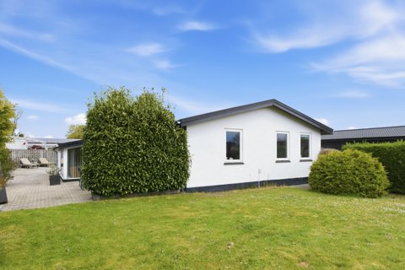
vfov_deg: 59.5
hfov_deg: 81.2
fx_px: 236
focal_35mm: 21
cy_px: 135
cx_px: 202
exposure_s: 1/200
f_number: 8
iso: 200
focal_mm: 13.8
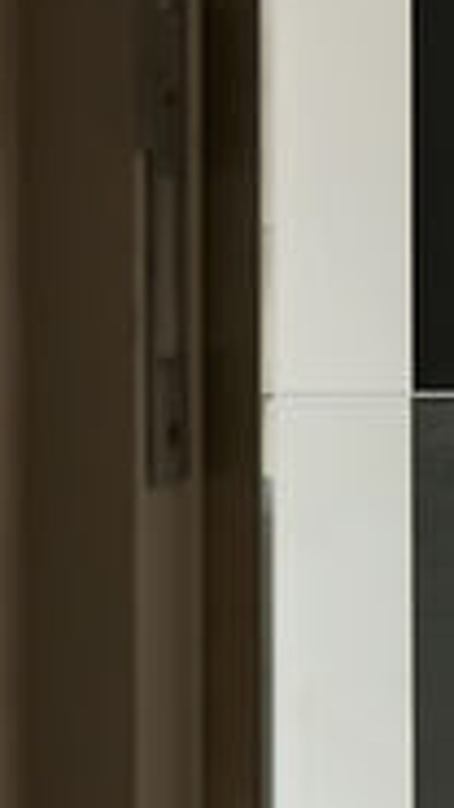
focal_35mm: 277
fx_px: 5931
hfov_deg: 4.1
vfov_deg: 7.8
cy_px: 183
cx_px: 1871
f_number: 8
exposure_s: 1/1.43
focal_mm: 34
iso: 100
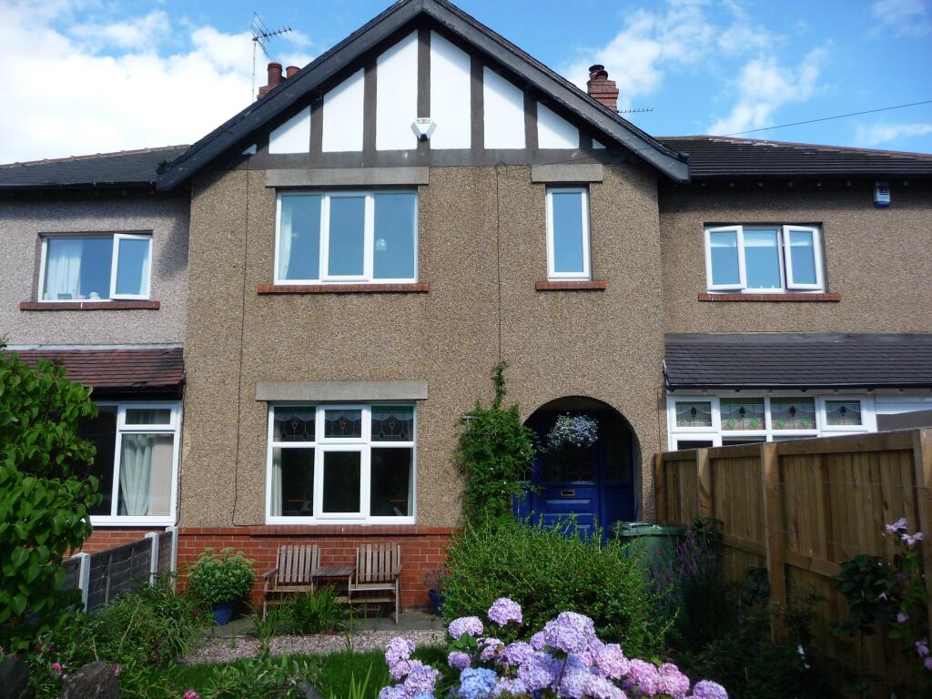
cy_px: 350
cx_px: 466
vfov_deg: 49.7
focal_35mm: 28
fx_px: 754
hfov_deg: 63.4
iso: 100
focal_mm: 4.7
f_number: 3.3
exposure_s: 1/500
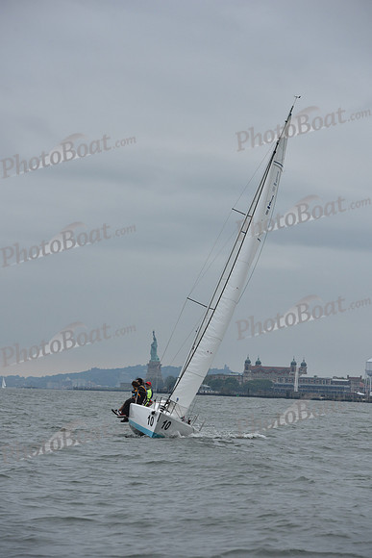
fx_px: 2478
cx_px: 186
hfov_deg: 8.6
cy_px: 279
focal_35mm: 160
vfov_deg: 12.8
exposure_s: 1/800
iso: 400
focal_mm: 160
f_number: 8
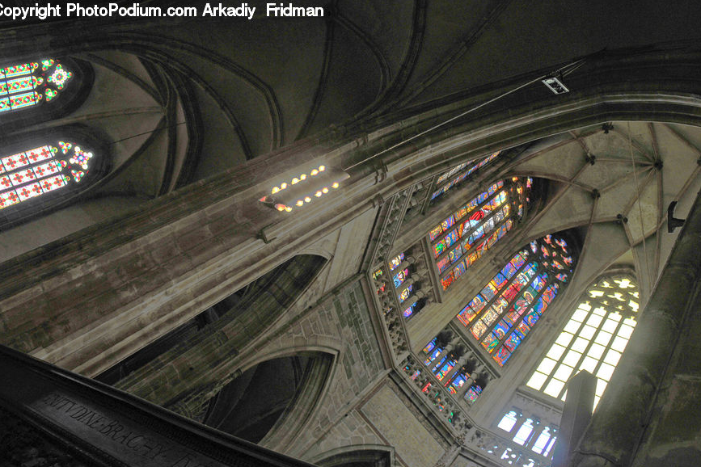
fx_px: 545
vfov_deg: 46.4
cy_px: 232
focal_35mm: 28
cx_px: 356
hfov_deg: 65.5
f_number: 6.3
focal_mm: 18
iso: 400
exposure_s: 1/50
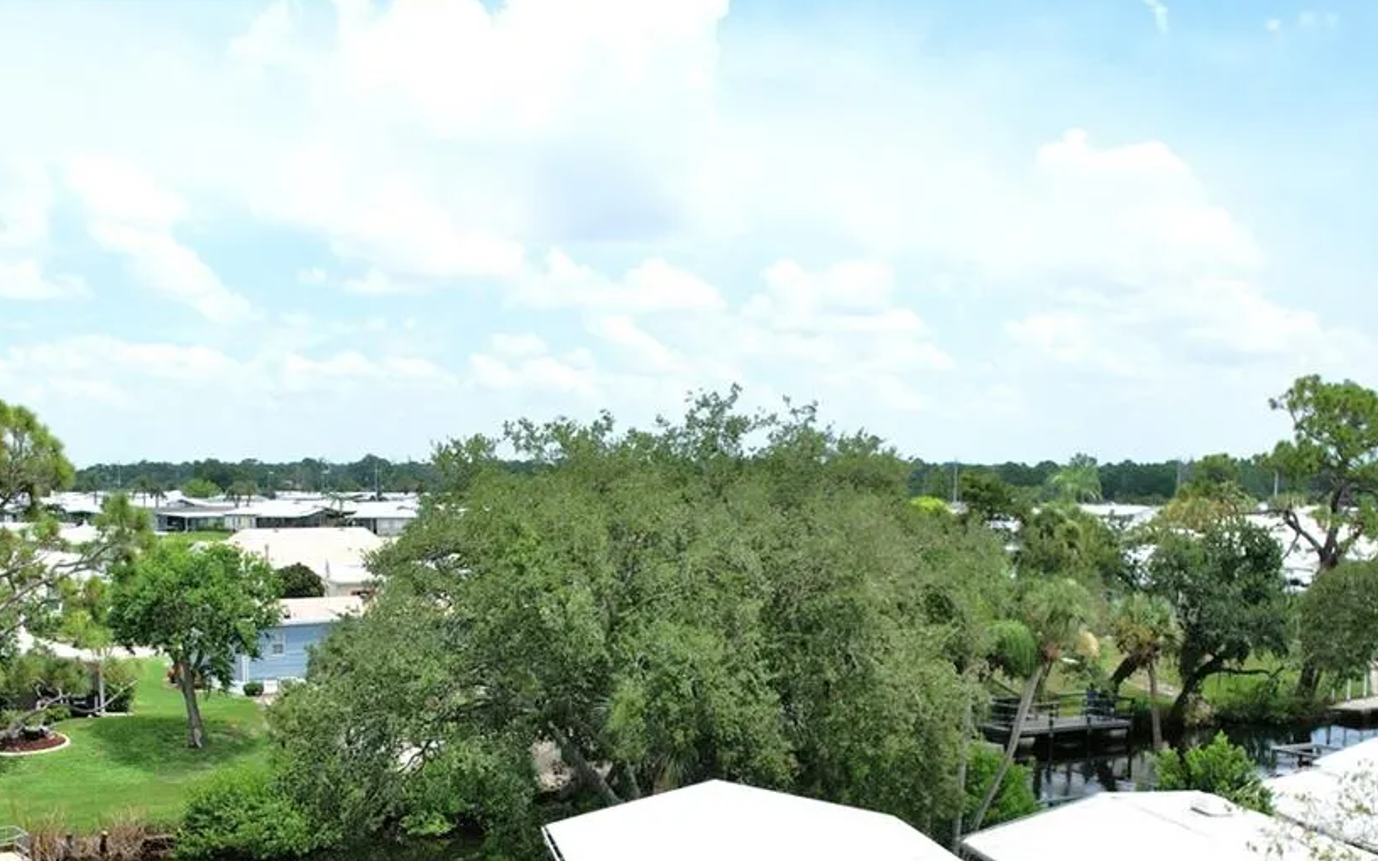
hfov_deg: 45.0
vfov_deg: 28.4
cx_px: 546
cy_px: 726
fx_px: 1652
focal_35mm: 44
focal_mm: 8.38
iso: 110
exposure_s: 1/2500
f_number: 2.8
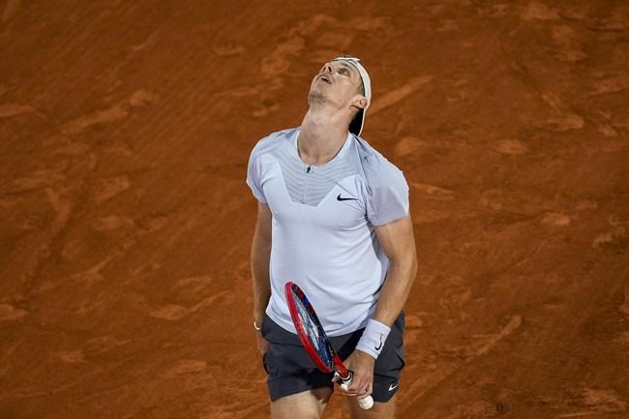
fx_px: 6987
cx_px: 314
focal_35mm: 400
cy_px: 210
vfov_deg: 3.4
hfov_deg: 5.2
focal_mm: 400
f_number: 2.8
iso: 2500
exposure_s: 1/2500
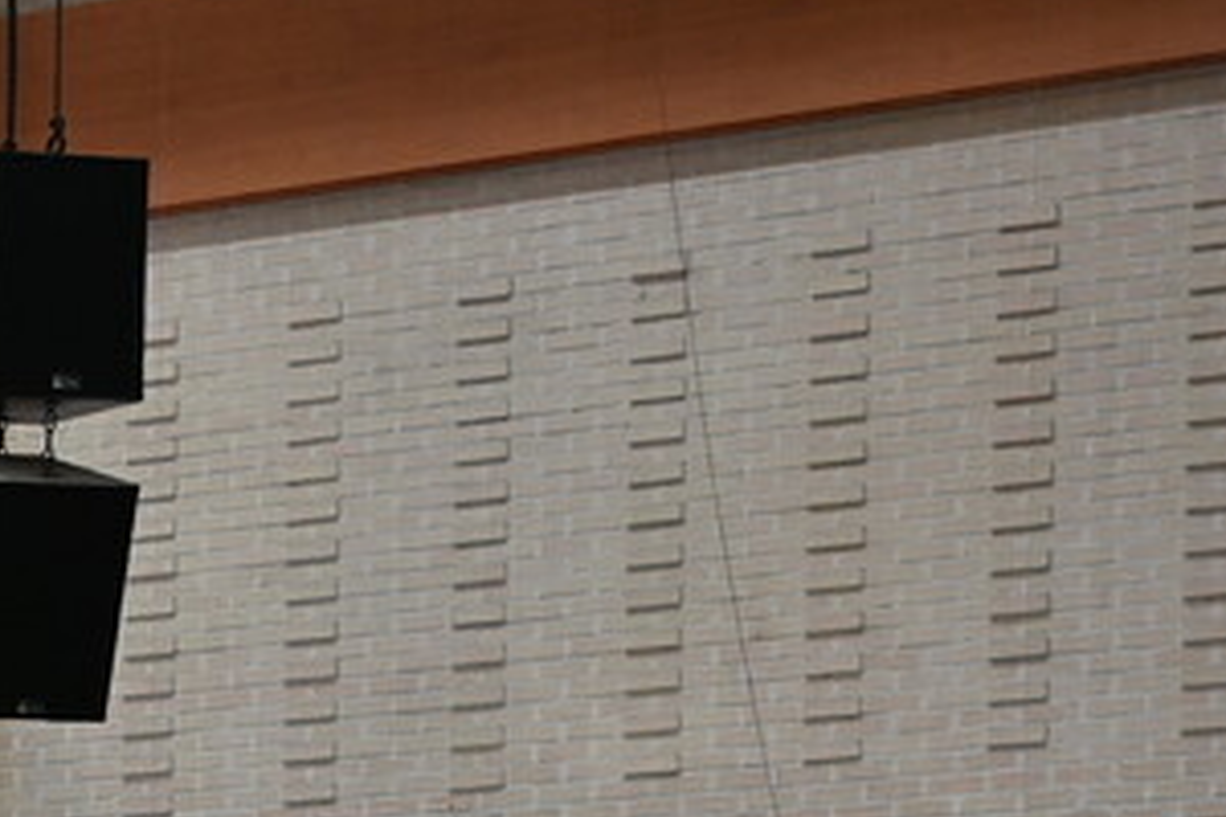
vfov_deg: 7.5
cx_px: -1193
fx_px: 5959
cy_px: 1718
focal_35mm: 175
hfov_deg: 10.8
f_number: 4
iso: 800
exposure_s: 1/125
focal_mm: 41
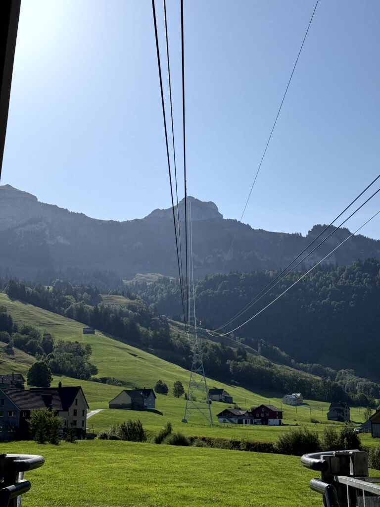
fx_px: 703
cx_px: 190
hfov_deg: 30.3
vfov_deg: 39.7
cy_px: 254
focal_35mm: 48
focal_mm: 6.76
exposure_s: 1/11364
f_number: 1.78
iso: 50
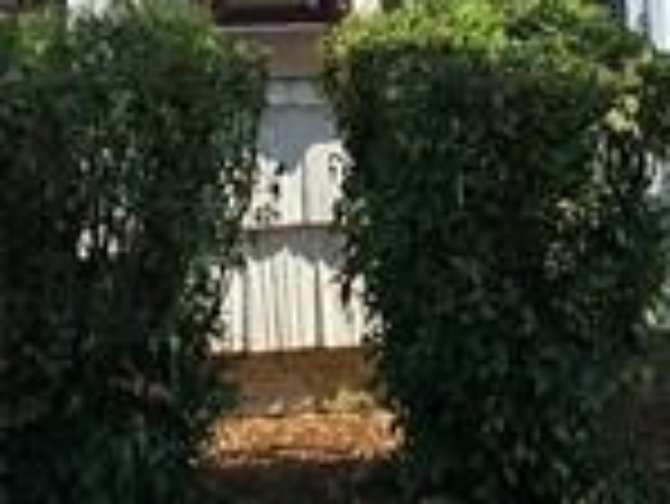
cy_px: -936
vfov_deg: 8.2
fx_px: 3061
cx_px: 72
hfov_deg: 12.4
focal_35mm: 158
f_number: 1.7
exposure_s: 1/497
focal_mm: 6.3
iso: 12
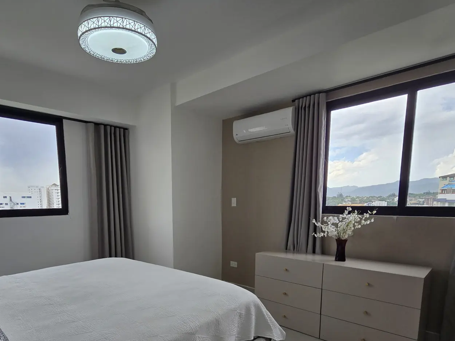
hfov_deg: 81.2
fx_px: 263
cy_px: 247
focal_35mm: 20
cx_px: 192
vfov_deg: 62.9
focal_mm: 2.2
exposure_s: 1/144
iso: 50
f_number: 2.2
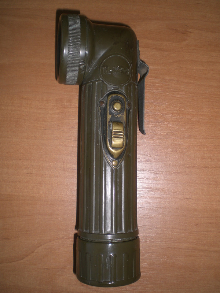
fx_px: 322
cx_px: 110
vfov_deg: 49.0
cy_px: 146
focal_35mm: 38
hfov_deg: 37.7
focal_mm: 6.3
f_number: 3.1
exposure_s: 1/60
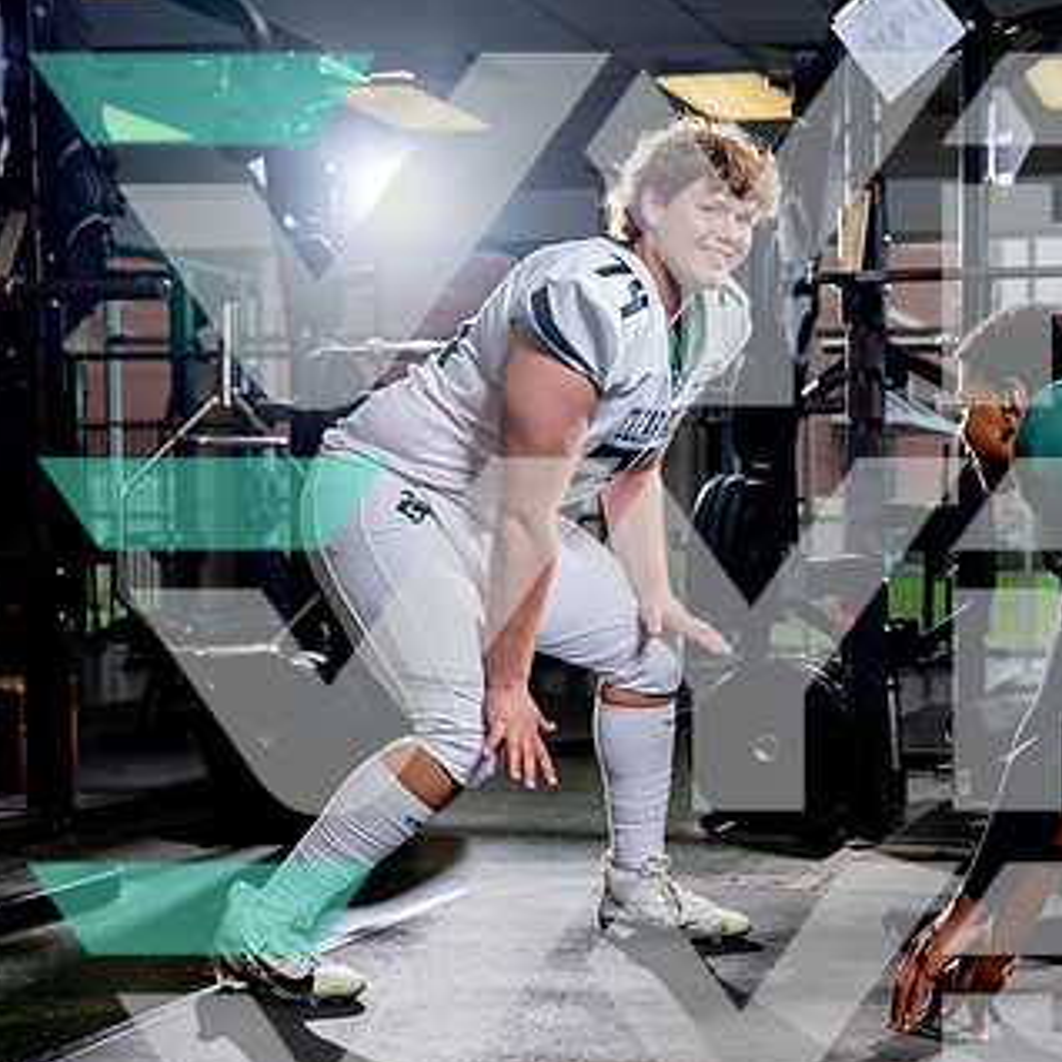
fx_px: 2048
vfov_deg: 29.0
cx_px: 888
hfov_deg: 28.3
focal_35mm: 59
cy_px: 636
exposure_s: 1/250
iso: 100
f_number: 4
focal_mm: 37
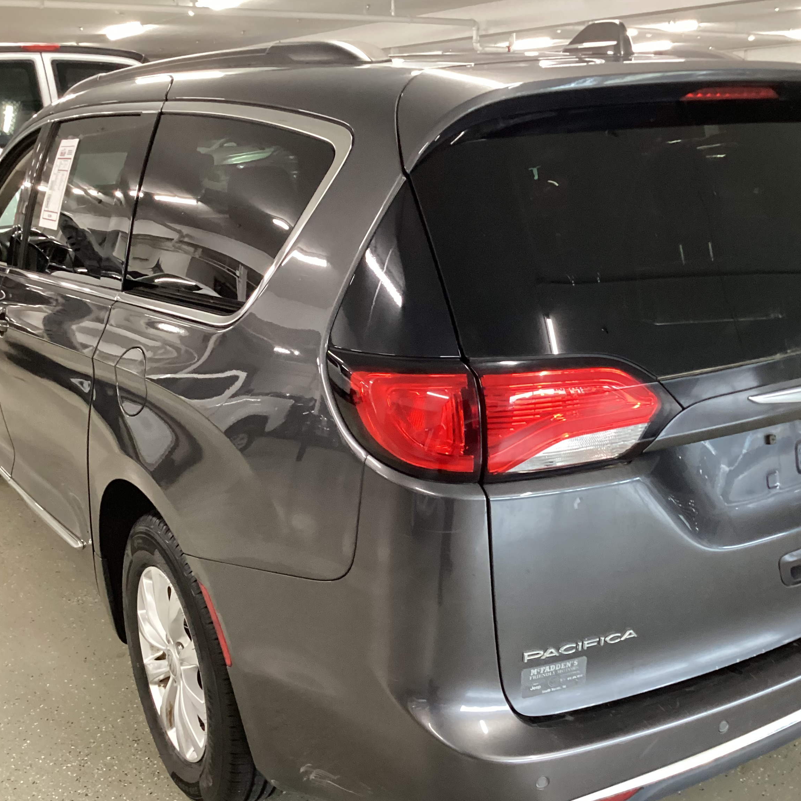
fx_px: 1021
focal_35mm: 39
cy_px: 424
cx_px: 455
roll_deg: +0.6
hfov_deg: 42.7
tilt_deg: -17.0
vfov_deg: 42.8
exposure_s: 1/33
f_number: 2.4
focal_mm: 3.3
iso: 320
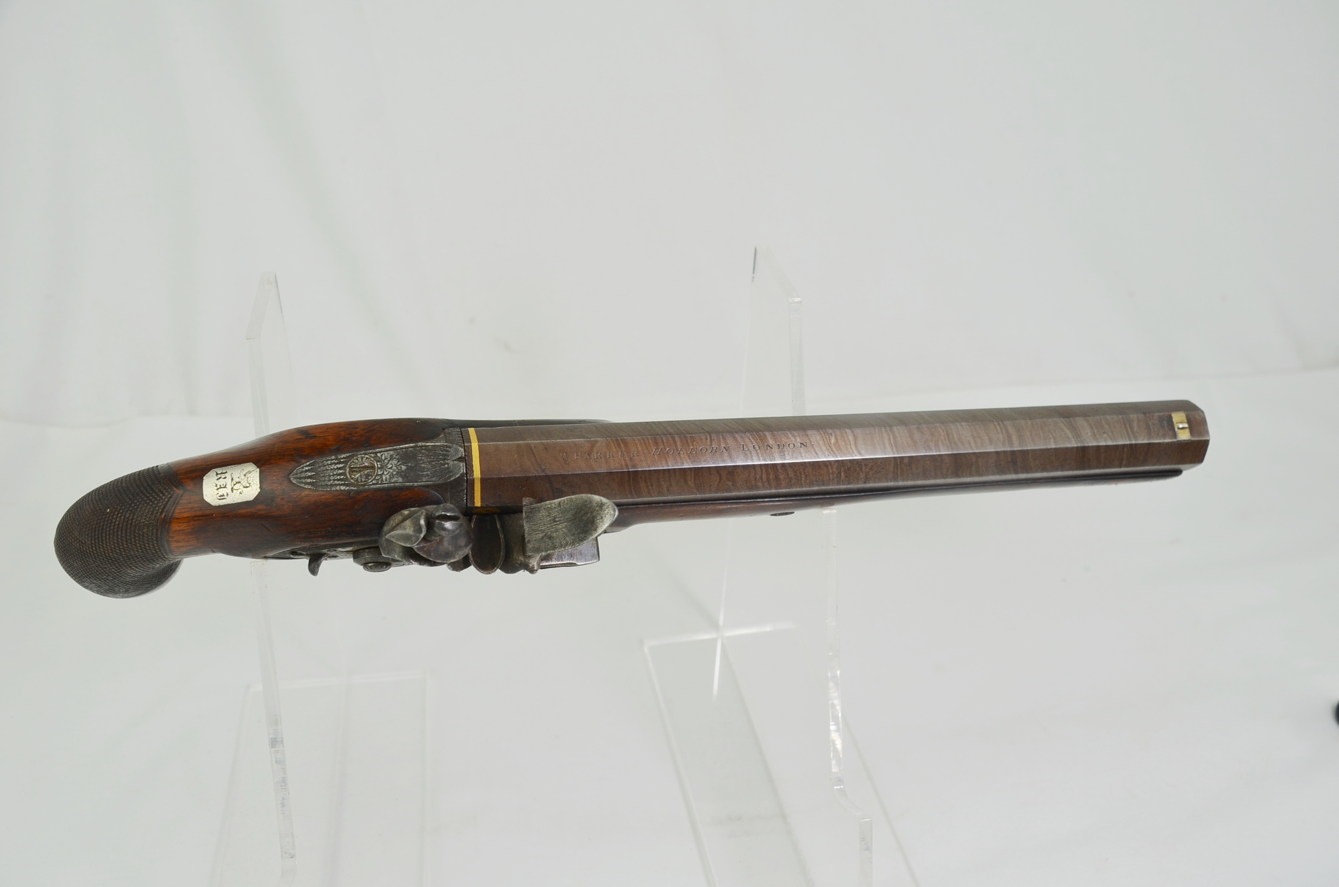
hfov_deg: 53.2
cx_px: 670
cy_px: 444
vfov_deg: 36.7
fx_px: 1336
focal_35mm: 36
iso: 200
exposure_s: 1/160
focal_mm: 24
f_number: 6.3
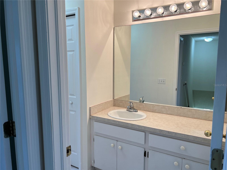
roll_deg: -0.4
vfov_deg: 53.1
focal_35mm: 26
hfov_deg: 67.3
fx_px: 170
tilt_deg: -9.1
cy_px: 85
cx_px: 114
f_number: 1.5
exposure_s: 1/120
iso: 50
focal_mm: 5.7
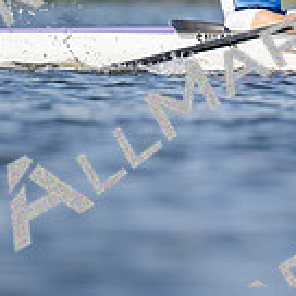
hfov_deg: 0.8
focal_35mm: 2183
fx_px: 21119
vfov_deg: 0.8
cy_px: -86
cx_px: 448
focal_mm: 600
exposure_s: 1/2500
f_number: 4
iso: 250
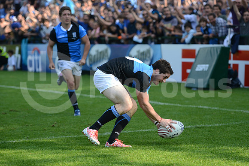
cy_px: 83
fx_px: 899
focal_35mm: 130
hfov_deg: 15.8
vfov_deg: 10.6
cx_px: 124
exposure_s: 1/1000
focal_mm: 130
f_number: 2.8
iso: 250
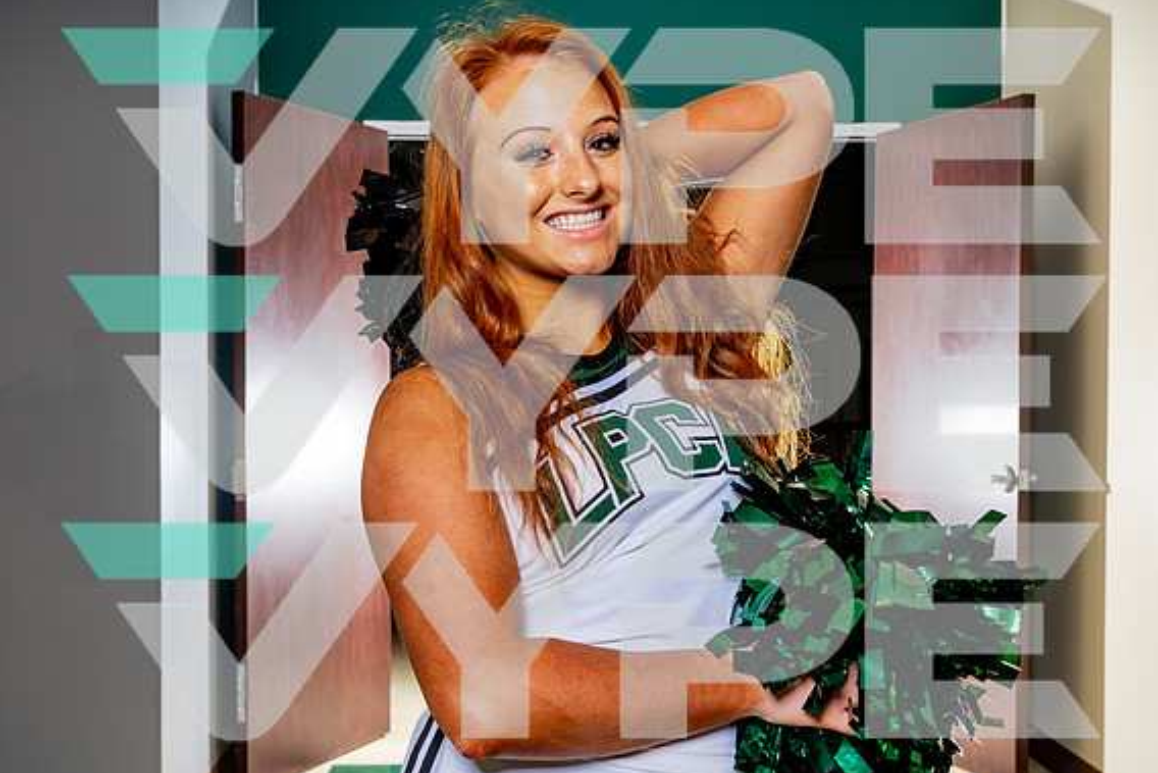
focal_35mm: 50
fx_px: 1609
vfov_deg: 27.0
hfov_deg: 39.6
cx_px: 582
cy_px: 399
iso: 200
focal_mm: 47
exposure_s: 1/250
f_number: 9
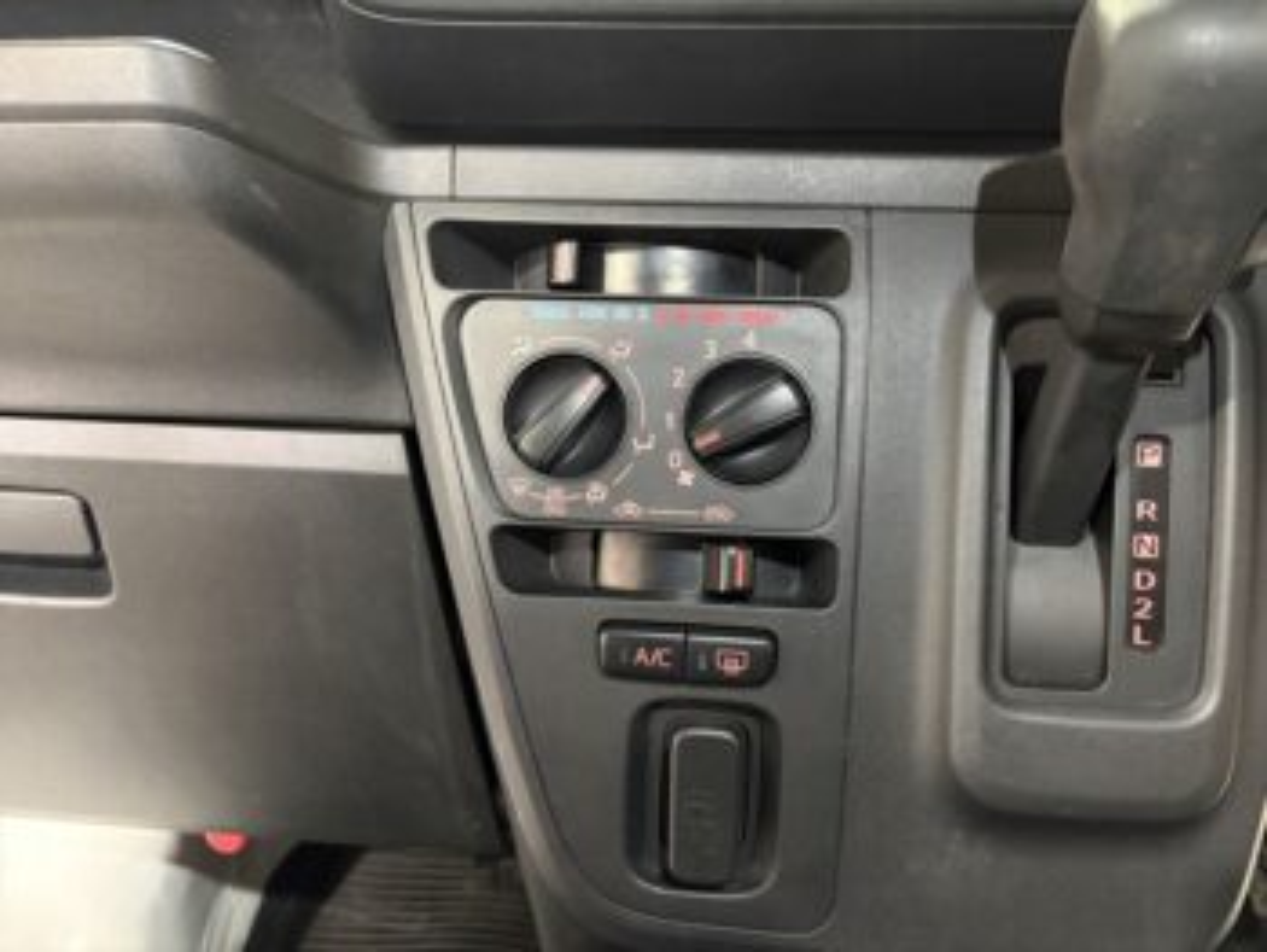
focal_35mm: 26
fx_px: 952
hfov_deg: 67.3
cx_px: 634
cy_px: 476
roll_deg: +0.5
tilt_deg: -16.1
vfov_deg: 53.1
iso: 500
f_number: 1.6
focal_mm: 5.96
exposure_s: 1/25
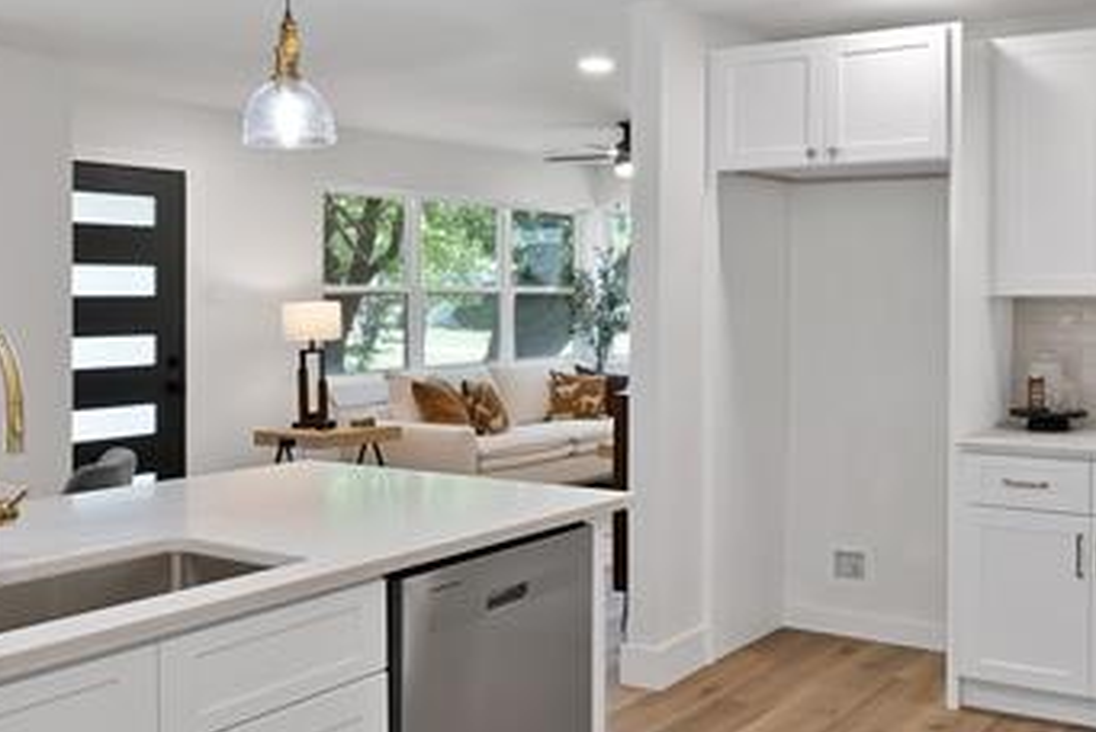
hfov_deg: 51.9
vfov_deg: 36.8
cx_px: 749
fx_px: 1097
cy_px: 292
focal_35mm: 36
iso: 640
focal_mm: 12
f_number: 9
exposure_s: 1/4
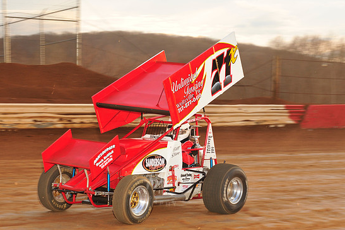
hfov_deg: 19.3
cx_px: 169
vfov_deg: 12.9
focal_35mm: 106
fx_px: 1015
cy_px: 110
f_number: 8
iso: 640
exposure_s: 1/250
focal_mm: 100
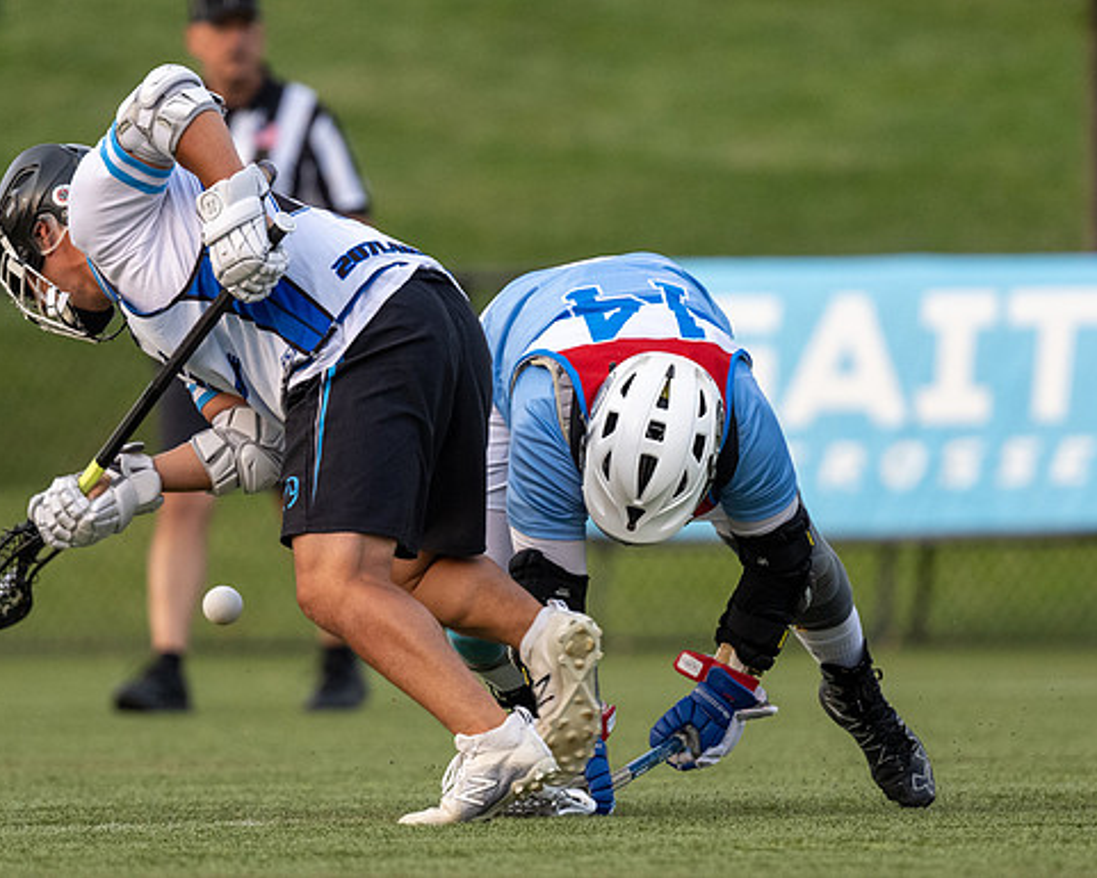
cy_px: 469
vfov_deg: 1.7
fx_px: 29356
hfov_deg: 2.1
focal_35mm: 904
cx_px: 624
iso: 1600
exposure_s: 1/1000
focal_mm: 500
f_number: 5.6
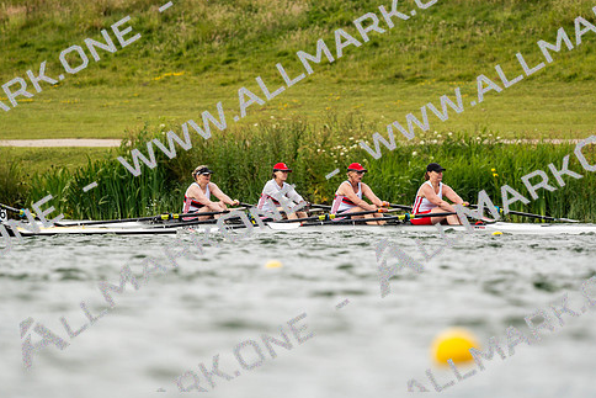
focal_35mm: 719
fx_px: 11906
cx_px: 270
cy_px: 181
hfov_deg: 2.9
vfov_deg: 1.9
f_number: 6.3
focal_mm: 600
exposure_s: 1/2000
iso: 500
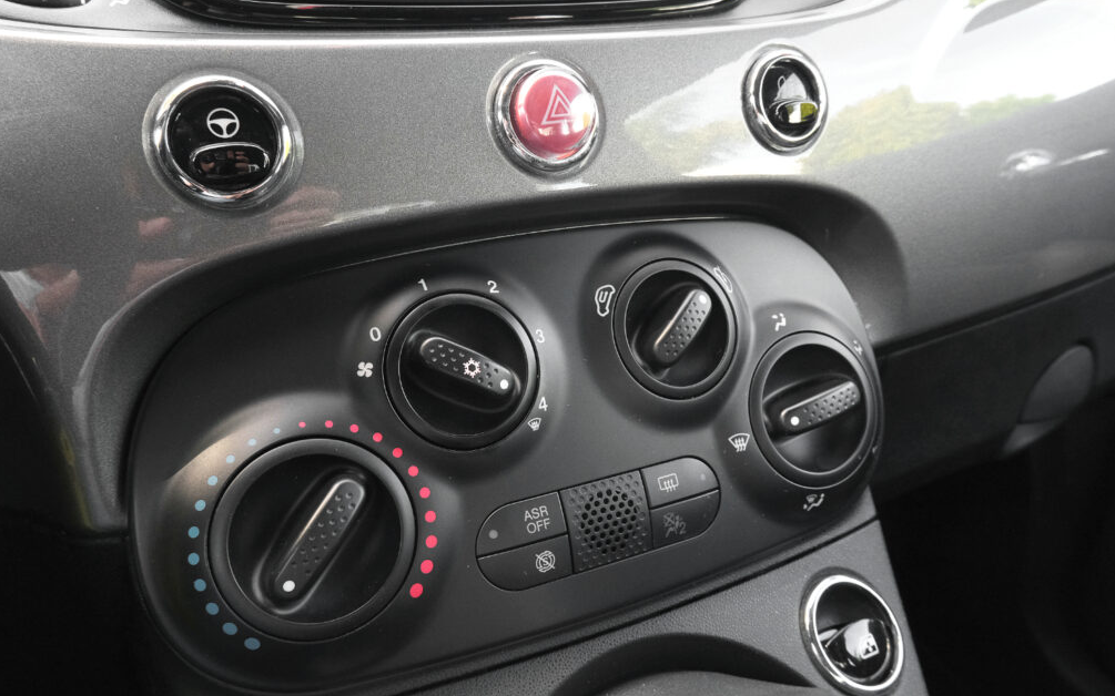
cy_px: 375
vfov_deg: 46.0
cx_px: 555
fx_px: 820
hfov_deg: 68.4
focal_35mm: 27
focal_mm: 17.5
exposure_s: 1/100
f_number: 9
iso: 2000
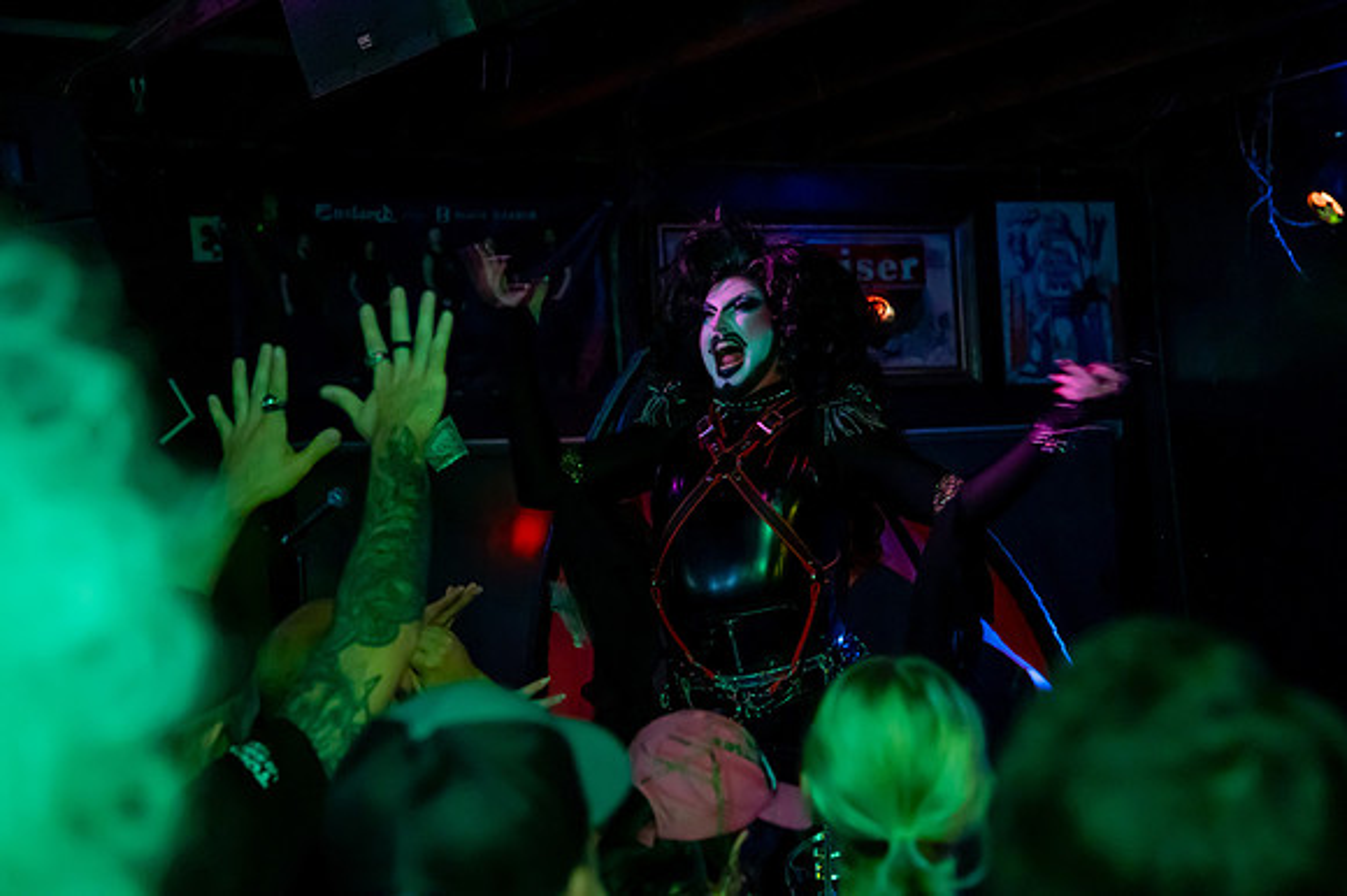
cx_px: 694
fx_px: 2757
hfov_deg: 27.4
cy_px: 449
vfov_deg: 18.5
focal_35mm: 74
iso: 6400
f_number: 4
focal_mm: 70
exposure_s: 1/125
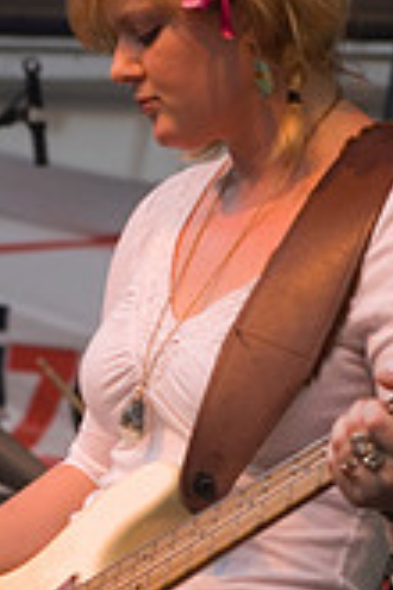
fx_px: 4683
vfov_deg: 7.2
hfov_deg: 4.8
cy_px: 522
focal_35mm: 286
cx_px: 188
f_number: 4
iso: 200
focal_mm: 70
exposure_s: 1/125
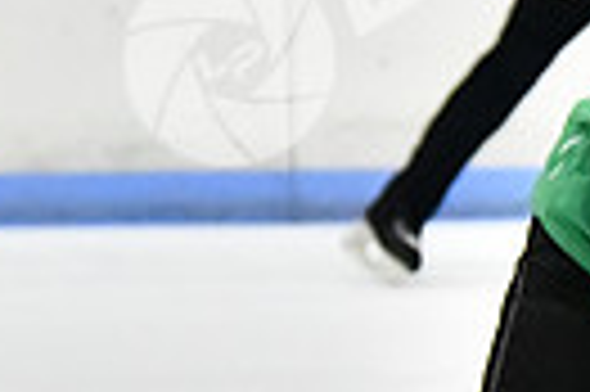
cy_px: 295
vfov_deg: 1.9
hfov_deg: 2.8
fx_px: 11965
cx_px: 1166
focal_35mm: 731
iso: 8000
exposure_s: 1/1600
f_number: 2.8
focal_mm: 110
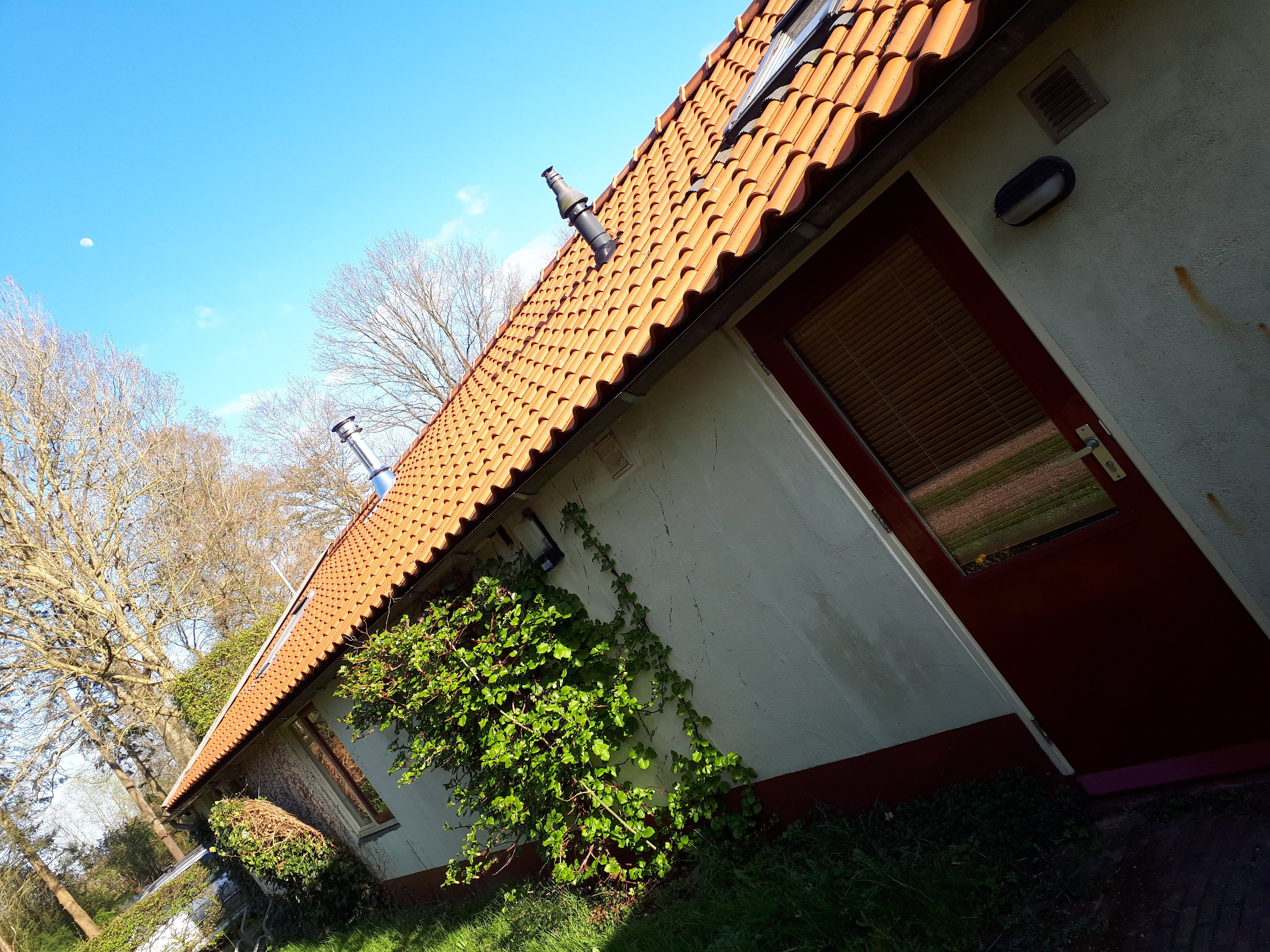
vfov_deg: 51.4
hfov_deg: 65.3
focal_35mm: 27
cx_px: 635
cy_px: 476
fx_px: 991
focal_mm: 3.6
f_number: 1.9
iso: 40
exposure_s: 1/397
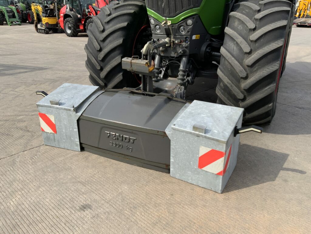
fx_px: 261
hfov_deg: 61.7
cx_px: 156
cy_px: 117
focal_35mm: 29
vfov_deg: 48.2
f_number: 1.8
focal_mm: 3
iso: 16
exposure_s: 1/1195
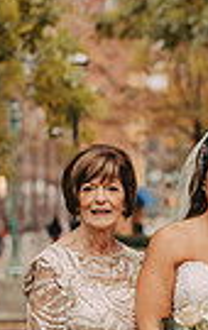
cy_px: 240
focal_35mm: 271
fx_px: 2445
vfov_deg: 7.7
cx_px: 328
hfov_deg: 4.8
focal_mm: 80
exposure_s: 1/640
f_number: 3.2
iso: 800
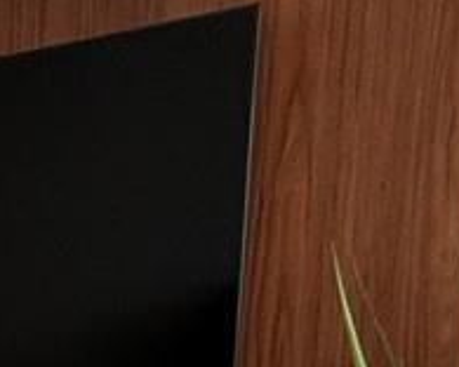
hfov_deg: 9.9
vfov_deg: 12.6
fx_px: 1521
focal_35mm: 112
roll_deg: +4.6
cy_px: 652
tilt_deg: -10.0
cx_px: -1095
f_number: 2.2
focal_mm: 2.22
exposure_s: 1/120
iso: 64
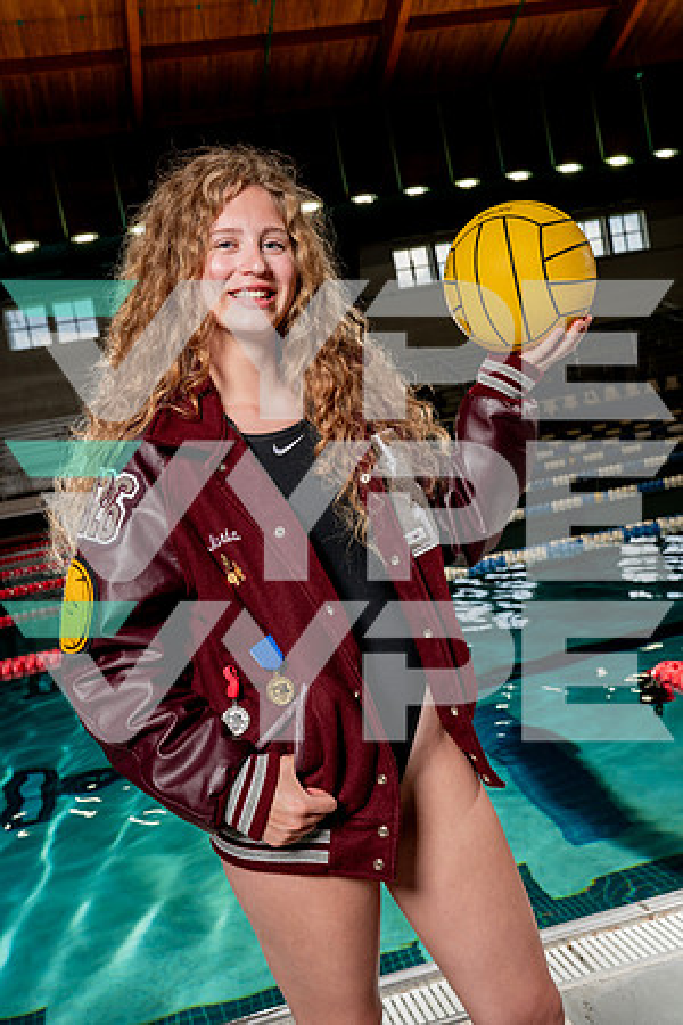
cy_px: 512
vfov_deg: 49.6
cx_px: 342
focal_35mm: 39
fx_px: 1110
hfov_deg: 34.2
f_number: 7.1
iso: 400
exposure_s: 1/250
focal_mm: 39
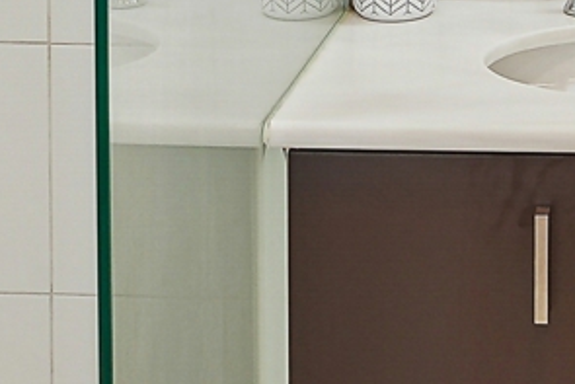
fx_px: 1646
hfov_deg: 19.0
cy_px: -421
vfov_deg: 11.7
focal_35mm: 103
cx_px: 632
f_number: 11
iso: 200
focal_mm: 19
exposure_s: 1/4
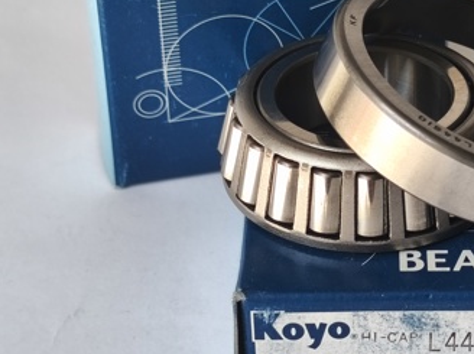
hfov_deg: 16.2
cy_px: 100
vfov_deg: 12.2
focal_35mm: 121
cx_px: 364
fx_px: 1654
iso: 50
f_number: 1.65
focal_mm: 6.18
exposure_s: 1/154
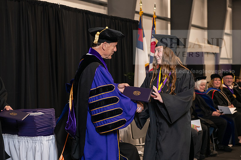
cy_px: 80
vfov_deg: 19.5
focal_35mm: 70
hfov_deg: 28.8
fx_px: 469
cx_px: 120
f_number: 5
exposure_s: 1/125
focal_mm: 70
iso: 1600
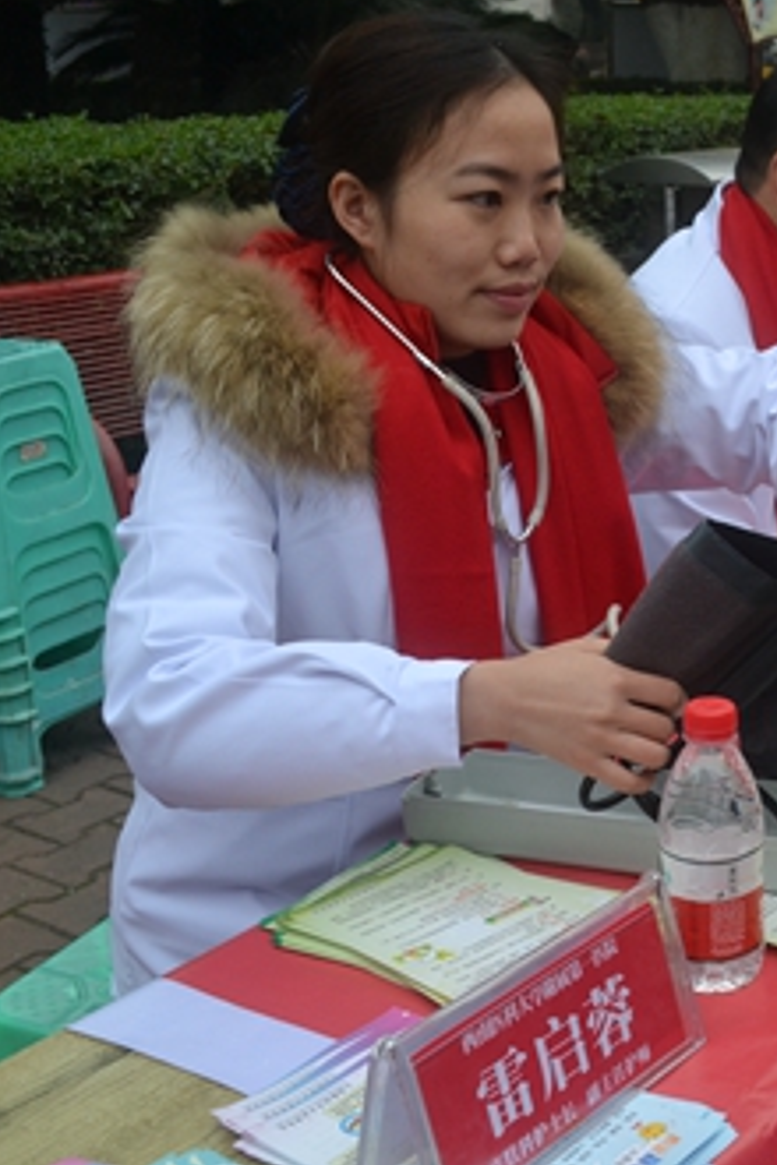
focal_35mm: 50
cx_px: 770
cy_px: 581
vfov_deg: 39.6
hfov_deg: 25.7
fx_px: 1619
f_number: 9
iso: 800
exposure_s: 1/320
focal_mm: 22
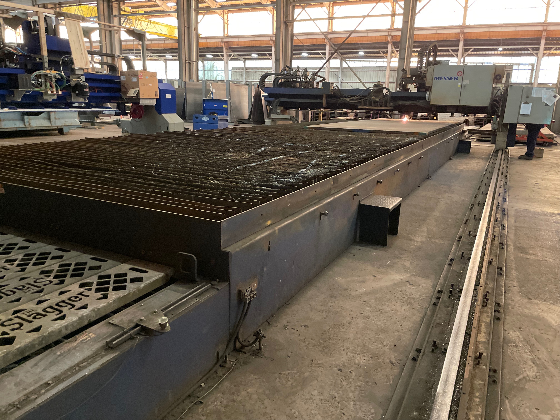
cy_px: 210
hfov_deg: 67.3
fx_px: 421
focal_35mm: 26
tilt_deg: -13.8
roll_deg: -3.4
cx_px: 280
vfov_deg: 53.1
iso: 640
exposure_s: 1/30
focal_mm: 4.2
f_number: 1.6
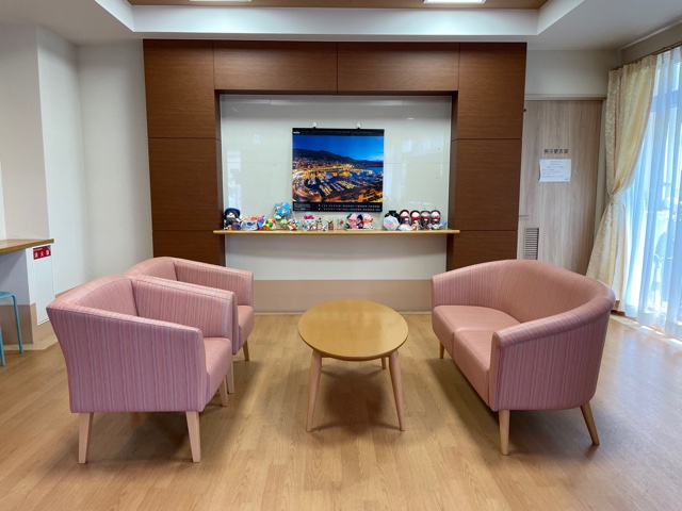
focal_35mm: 26
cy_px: 256
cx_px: 341
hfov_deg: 67.3
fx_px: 512
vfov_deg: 53.1
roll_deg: +0.2
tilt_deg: -7.1
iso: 80
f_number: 1.6
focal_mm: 4.2
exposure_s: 1/100
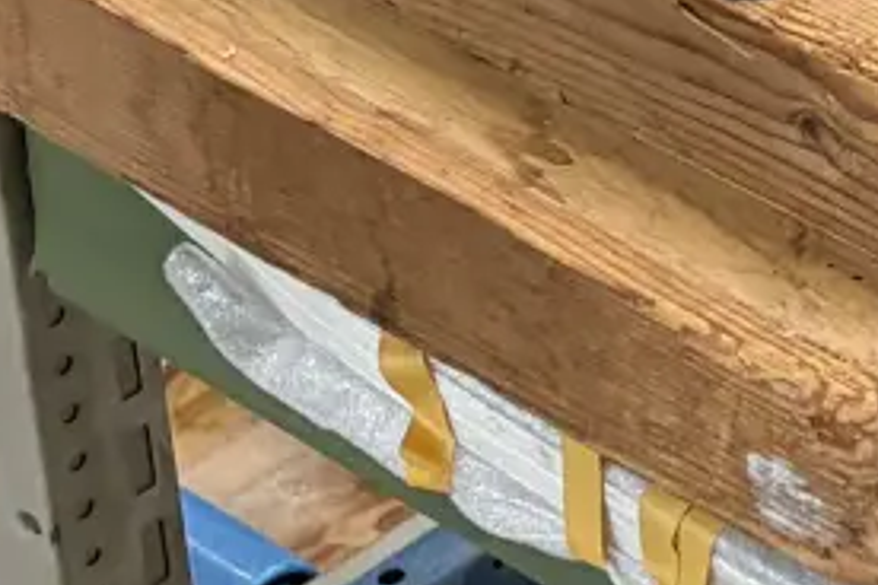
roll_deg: +0.6
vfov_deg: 6.5
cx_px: 1804
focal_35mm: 188
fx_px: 4585
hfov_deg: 10.1
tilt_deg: -16.8
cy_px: -1284
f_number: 1.6
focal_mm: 5.96
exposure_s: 1/50
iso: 200
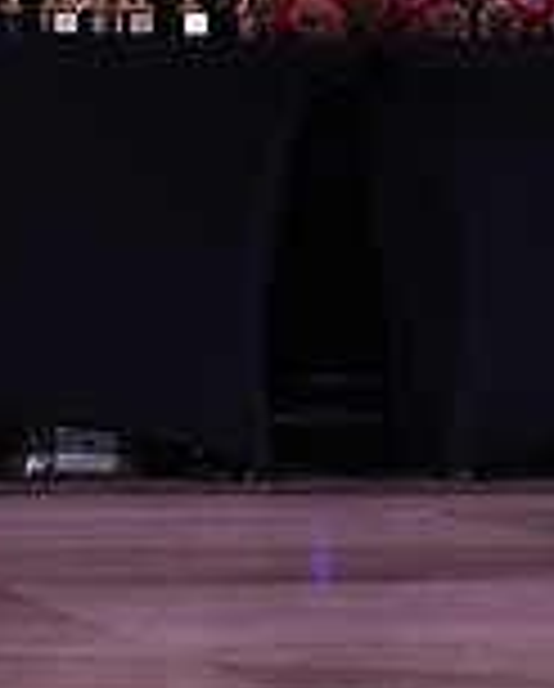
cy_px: -247
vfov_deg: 5.1
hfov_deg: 4.1
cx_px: -187
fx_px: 7622
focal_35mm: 373
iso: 2500
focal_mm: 105
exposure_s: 1/250
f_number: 5
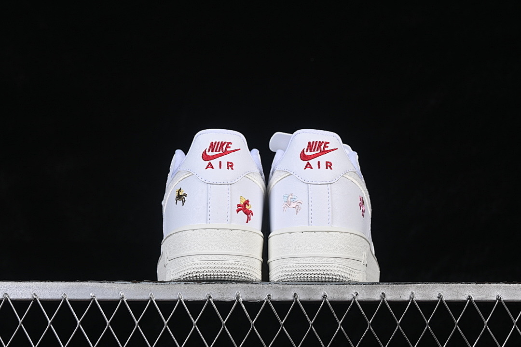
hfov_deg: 27.0
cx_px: 260
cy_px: 174
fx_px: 1085
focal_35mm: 75
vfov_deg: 18.2
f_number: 8
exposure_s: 1/100
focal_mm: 50
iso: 160
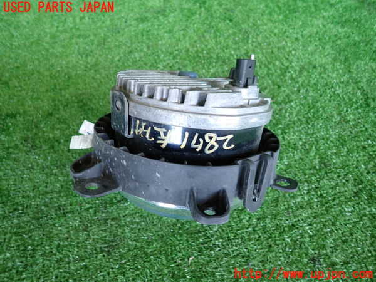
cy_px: 141
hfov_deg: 69.4
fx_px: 272
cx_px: 188
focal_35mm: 25
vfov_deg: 54.9
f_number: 2
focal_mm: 4.5
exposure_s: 1/50
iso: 200
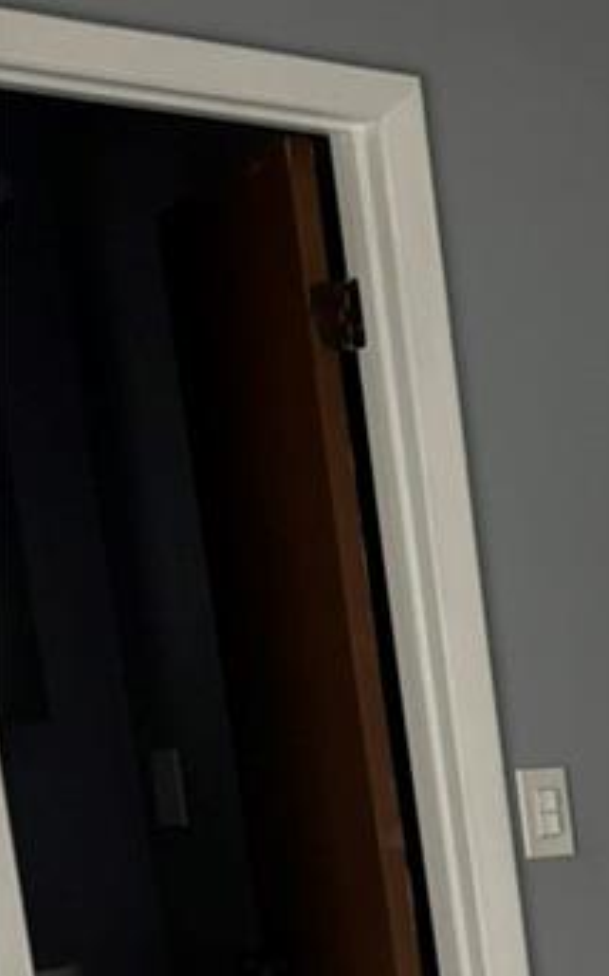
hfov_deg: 12.6
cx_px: 1272
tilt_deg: -13.2
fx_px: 2366
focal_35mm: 89
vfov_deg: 21.2
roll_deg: +3.2
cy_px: 1249
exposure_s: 1/60
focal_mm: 6.76
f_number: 1.78
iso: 500
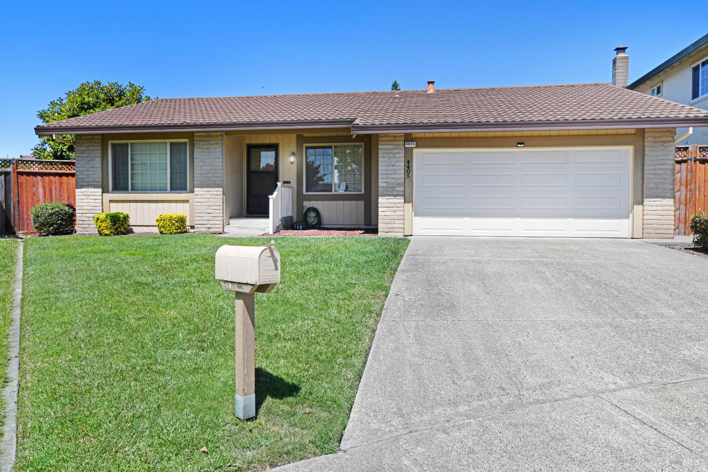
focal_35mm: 25
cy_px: 236
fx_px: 492
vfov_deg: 51.3
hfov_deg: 71.5
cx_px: 354
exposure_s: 1/320
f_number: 9
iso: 100
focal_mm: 17
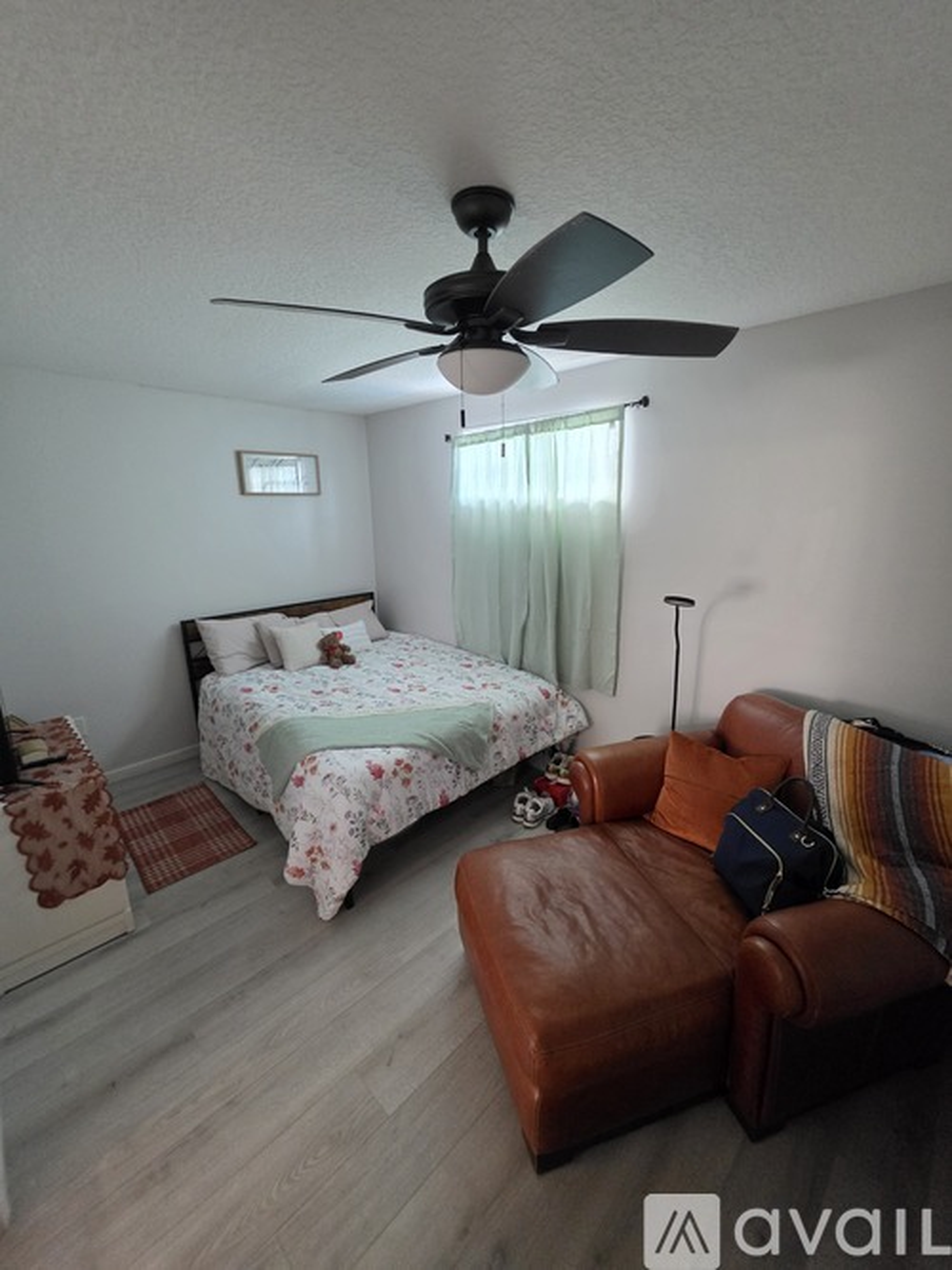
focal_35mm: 13
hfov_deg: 89.9
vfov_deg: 106.2
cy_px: 635
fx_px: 477
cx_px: 476
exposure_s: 1/60
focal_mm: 2.2
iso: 640
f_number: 1.9
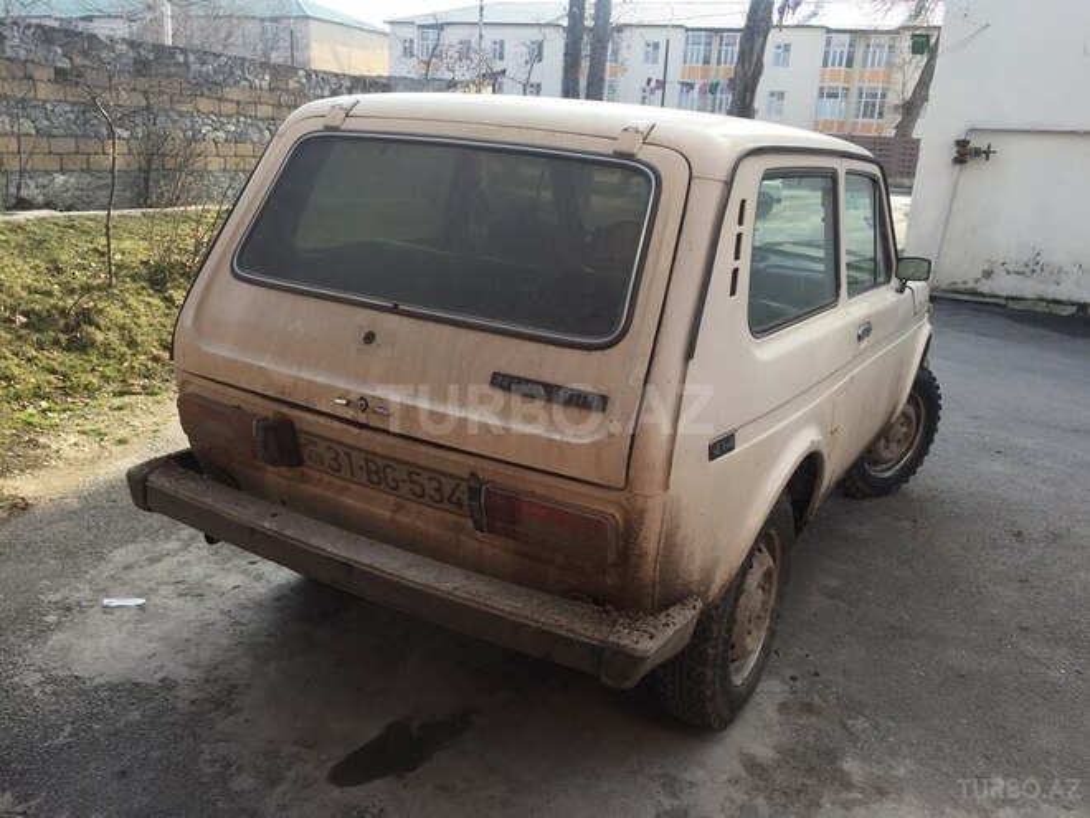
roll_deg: -3.5
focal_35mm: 29
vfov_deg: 48.2
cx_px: 545
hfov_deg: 61.7
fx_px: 913
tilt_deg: -13.8
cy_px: 409
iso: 32
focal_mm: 4.15
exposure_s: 1/316
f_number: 2.2
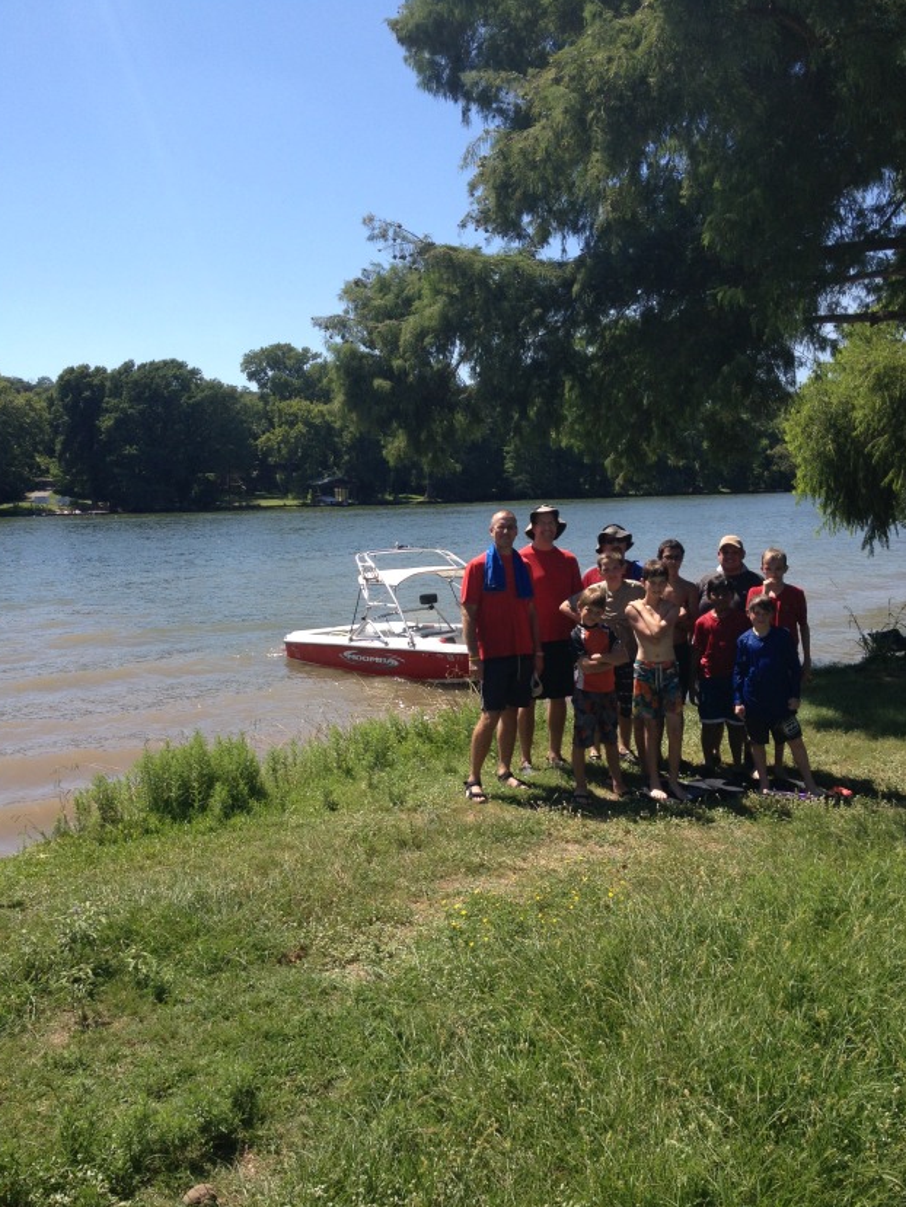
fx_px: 1256
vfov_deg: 51.3
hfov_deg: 39.7
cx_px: 446
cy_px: 606
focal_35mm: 36
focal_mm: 4.28
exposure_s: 1/1255
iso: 50
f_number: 2.4
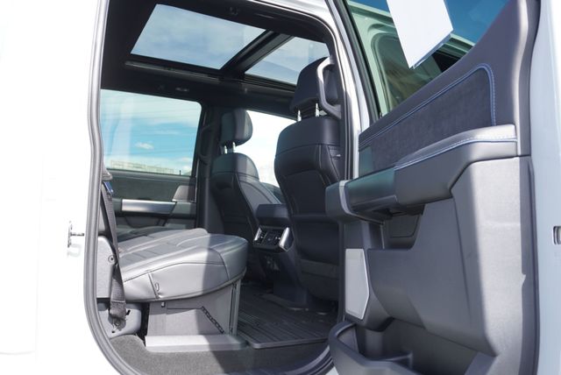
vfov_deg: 41.8
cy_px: 188
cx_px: 280
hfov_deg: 59.4
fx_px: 491
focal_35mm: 32
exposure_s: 1/100
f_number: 4.5
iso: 100
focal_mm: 21
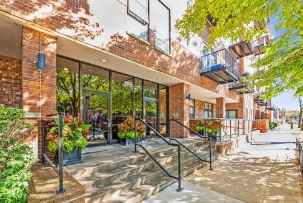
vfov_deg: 77.4
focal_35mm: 15
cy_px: 102
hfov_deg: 100.4
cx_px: 152
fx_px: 126
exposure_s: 1/25
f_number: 10
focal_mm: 15
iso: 250
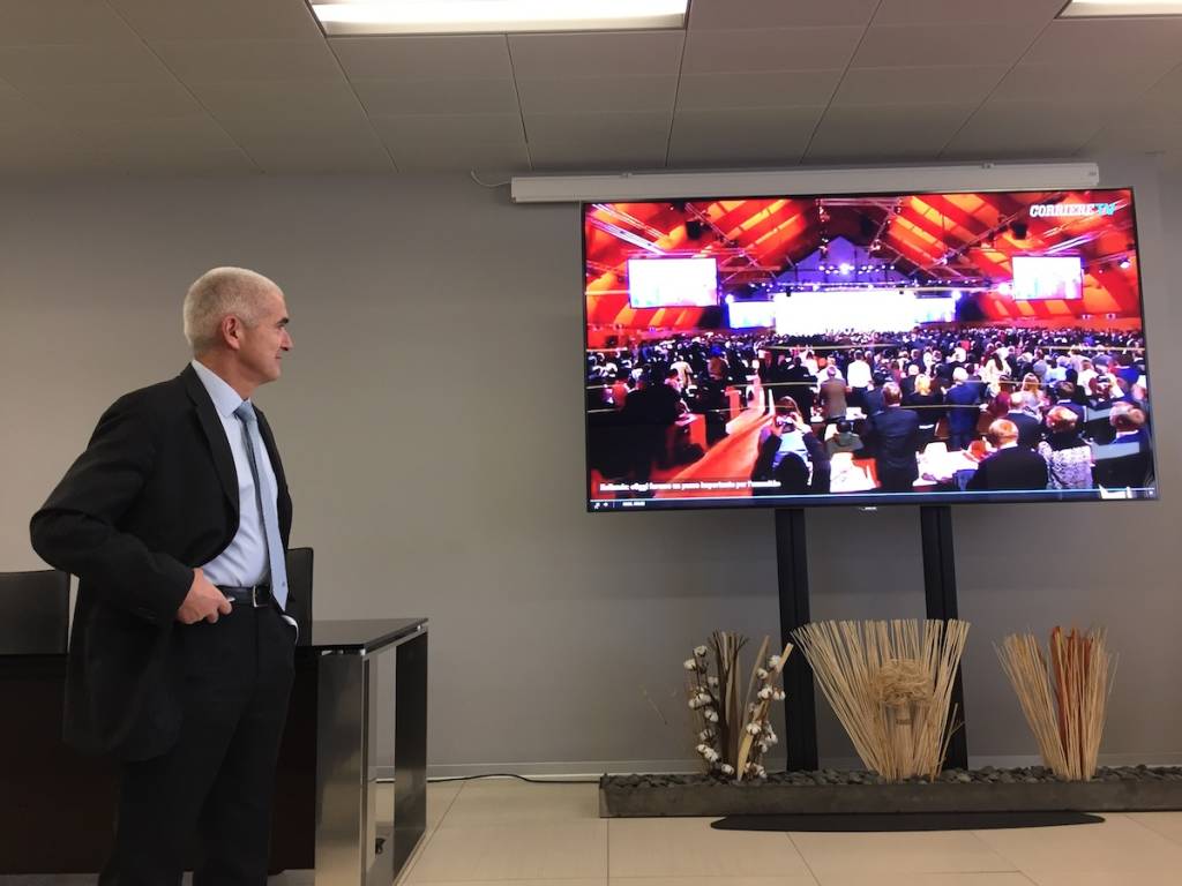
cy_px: 443
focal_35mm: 29
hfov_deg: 61.7
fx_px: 990
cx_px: 591
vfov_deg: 48.2
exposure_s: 1/33
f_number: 2.2
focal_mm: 4.15
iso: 100
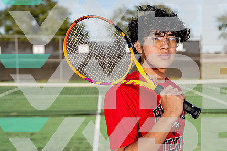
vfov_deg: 18.2
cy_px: 82
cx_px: 129
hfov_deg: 27.0
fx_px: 473
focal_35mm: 75
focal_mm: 56
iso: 100
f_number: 4
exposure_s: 1/1250
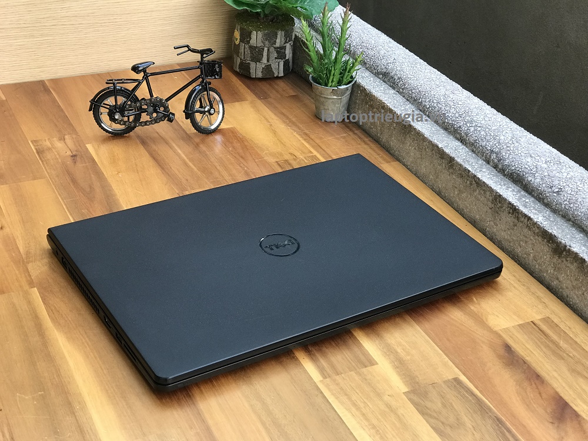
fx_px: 968
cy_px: 220
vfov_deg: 25.7
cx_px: 294
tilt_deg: -31.6
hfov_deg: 33.8
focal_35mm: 57
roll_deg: -3.6
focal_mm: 6.6
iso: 64
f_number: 2.8
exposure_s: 1/50
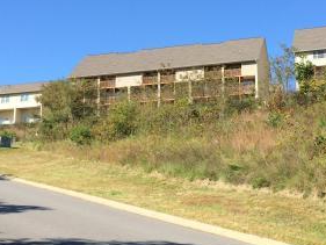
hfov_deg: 31.1
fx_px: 584
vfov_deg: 23.7
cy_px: 115
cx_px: 186
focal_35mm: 62
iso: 32
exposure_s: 1/1208
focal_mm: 4.12
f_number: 2.2
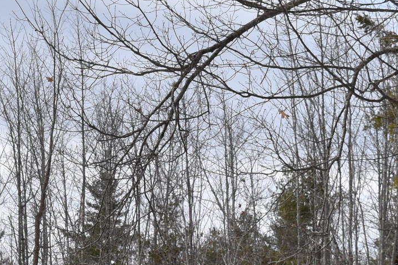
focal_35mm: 241
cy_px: 328
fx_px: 2664
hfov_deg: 8.4
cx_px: -149
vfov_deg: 5.7
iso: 200
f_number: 10
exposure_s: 1/400
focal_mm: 38
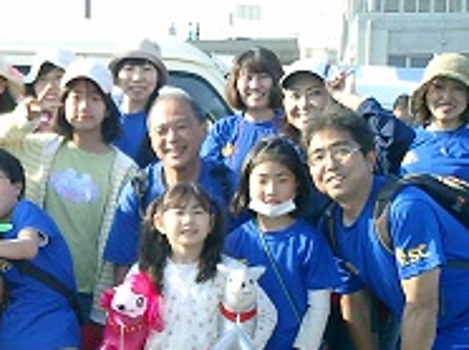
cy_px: 300
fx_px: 1258
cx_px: 3
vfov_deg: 15.7
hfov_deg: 20.5
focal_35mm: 93
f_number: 3.2
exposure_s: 1/500
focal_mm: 7.5
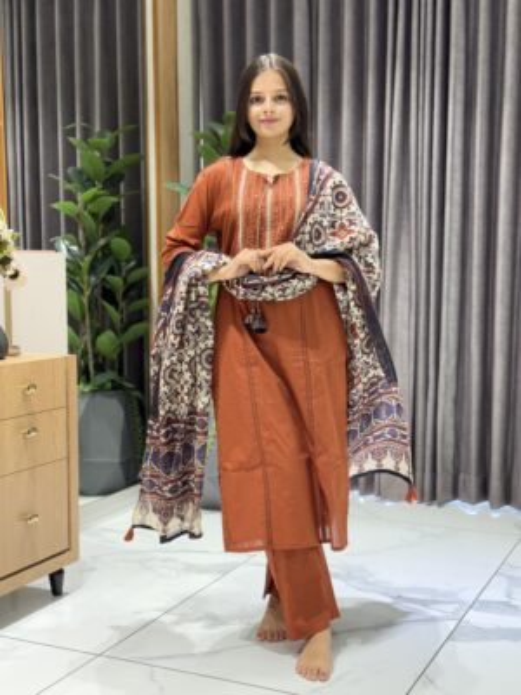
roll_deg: +0.3
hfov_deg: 30.3
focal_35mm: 48
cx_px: 260
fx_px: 963
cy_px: 348
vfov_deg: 39.7
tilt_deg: -4.8
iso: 160
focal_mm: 6.76
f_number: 1.78
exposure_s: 1/50
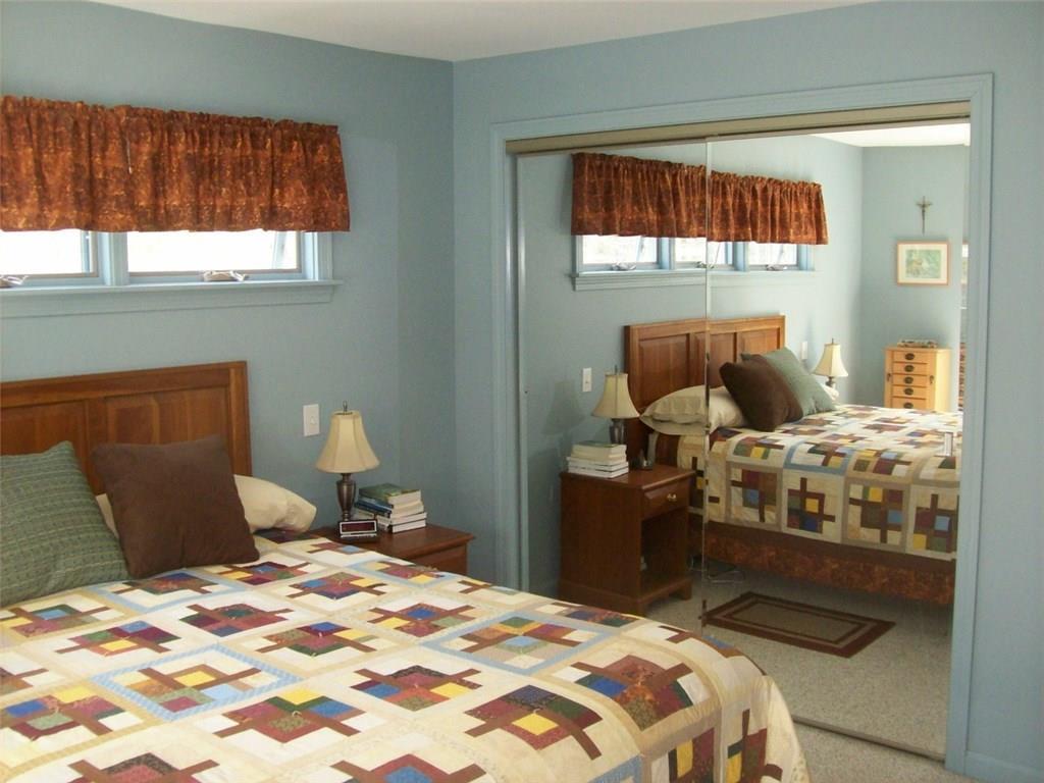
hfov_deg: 51.4
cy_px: 392
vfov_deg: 39.7
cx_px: 522
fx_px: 1086
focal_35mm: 36
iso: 200
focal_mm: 6
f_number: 2.7
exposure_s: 1/64
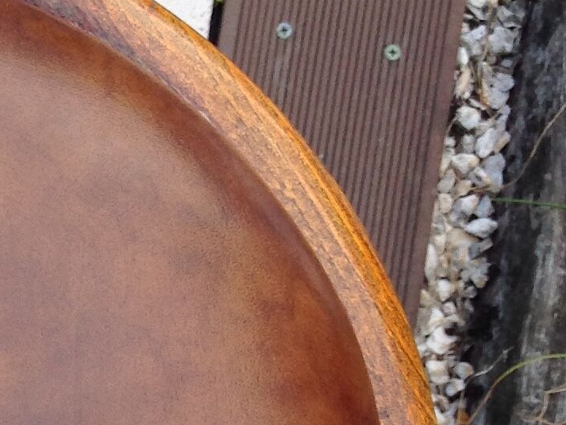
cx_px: -192
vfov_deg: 11.4
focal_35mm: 127
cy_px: 524
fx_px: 2077
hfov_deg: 14.8
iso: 50
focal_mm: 4.28
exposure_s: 1/260
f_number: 2.4
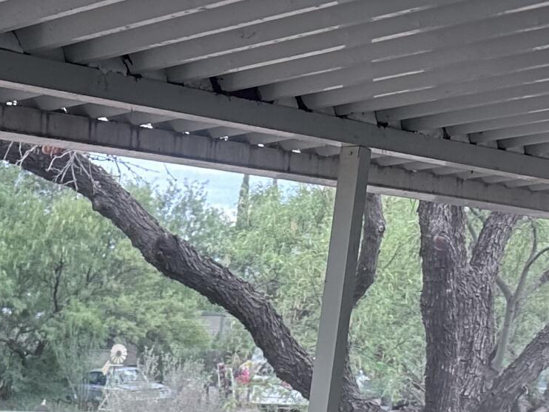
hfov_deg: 18.8
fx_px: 1539
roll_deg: -1.4
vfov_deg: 13.8
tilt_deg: -12.3
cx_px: -163
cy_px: 715
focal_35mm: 97
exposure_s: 1/373
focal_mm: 6.86
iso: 80
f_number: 1.78
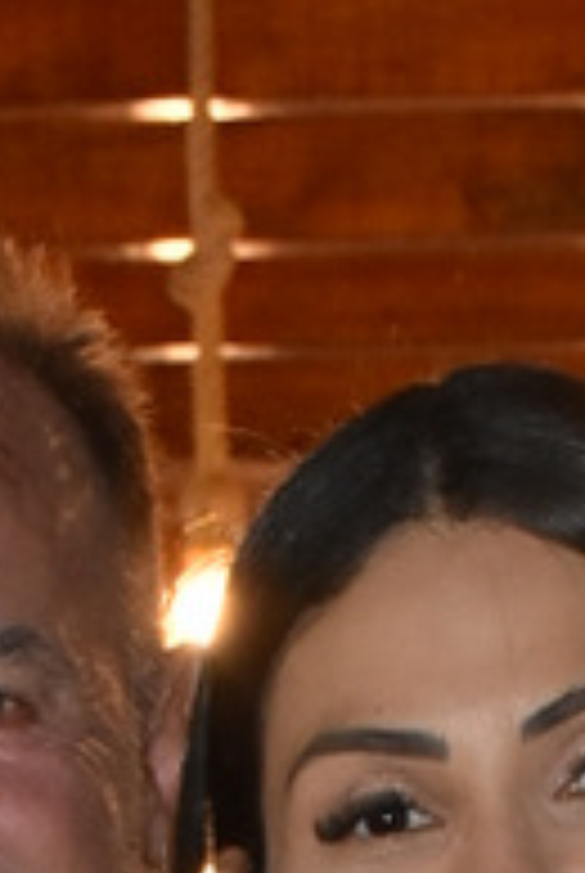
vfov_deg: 6.7
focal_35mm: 281
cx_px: 243
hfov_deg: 4.9
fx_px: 6825
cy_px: 2466
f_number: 5.6
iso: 1600
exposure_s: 1/60
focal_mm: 26
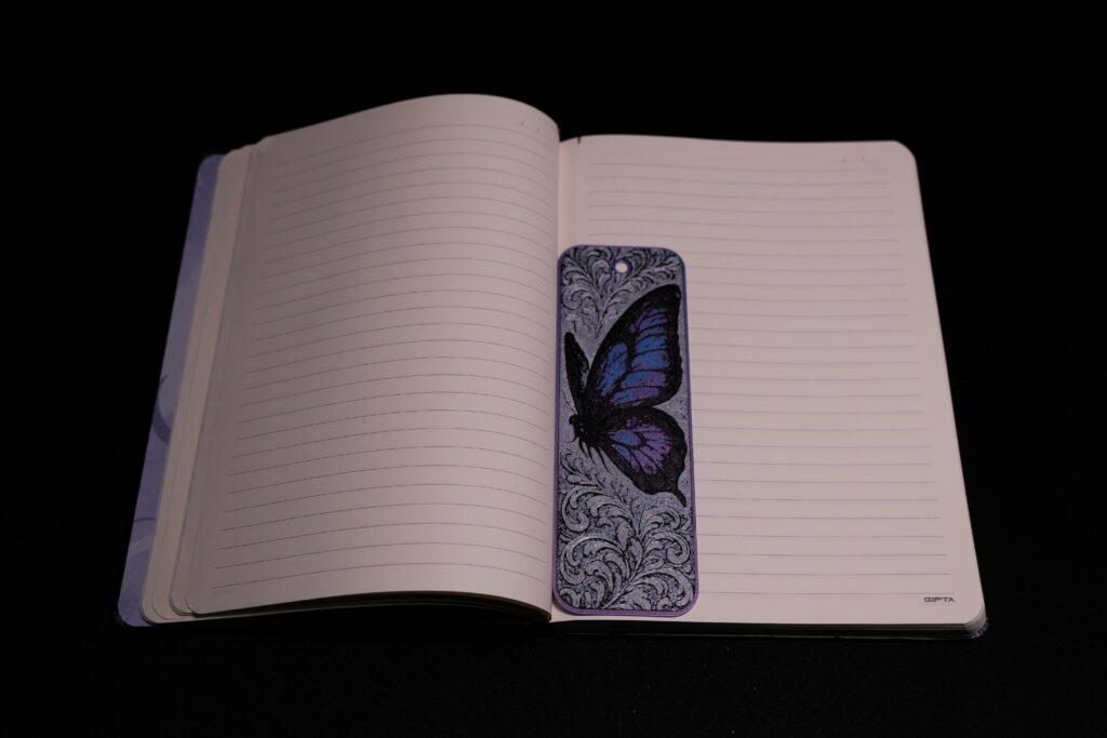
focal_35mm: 41
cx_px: 554
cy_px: 369
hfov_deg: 47.4
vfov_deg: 32.6
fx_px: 1261
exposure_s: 1/25
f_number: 4.4
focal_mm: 27.1
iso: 200
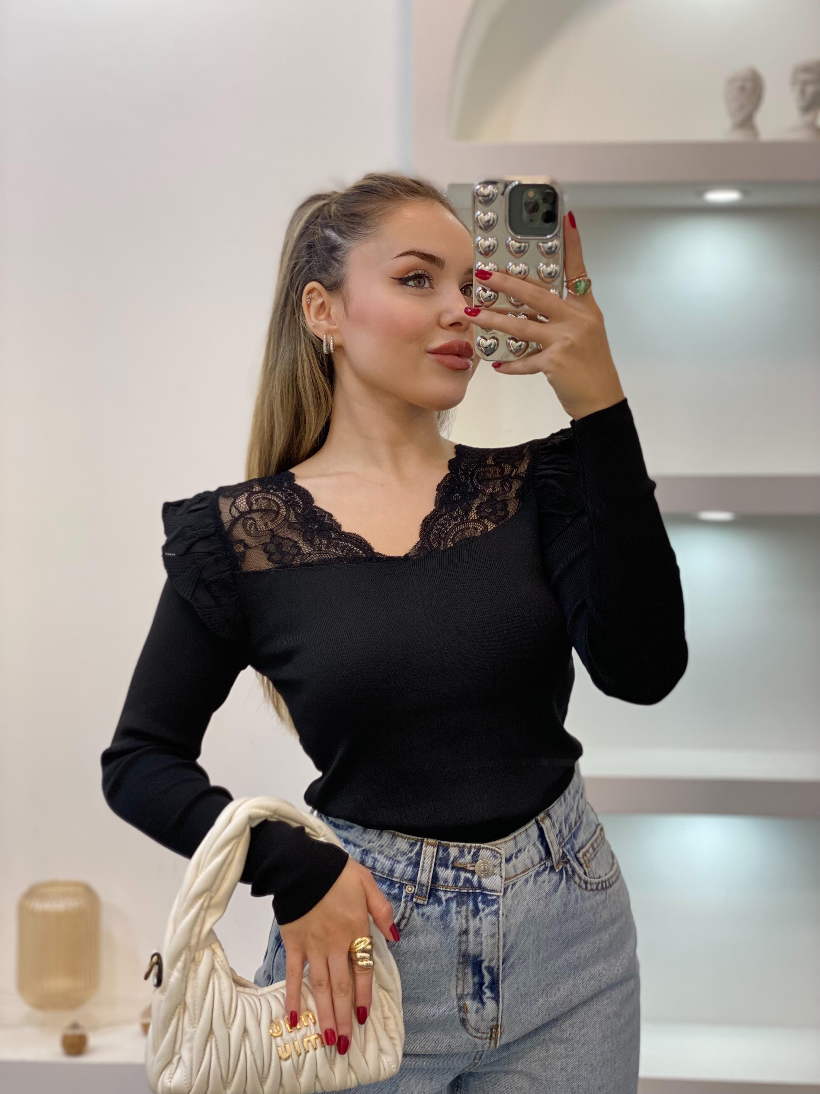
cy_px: 547
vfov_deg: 36.8
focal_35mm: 52
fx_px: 1642
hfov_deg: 28.0
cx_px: 410
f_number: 2
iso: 100
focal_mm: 6
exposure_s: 1/100
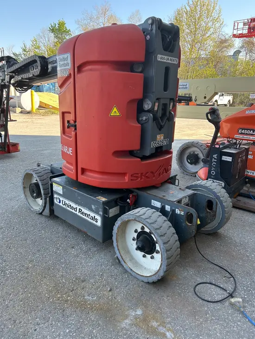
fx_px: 255
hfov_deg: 53.1
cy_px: 170
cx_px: 128
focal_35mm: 26
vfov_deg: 67.3
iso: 50
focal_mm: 5.7
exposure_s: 1/424
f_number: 1.5
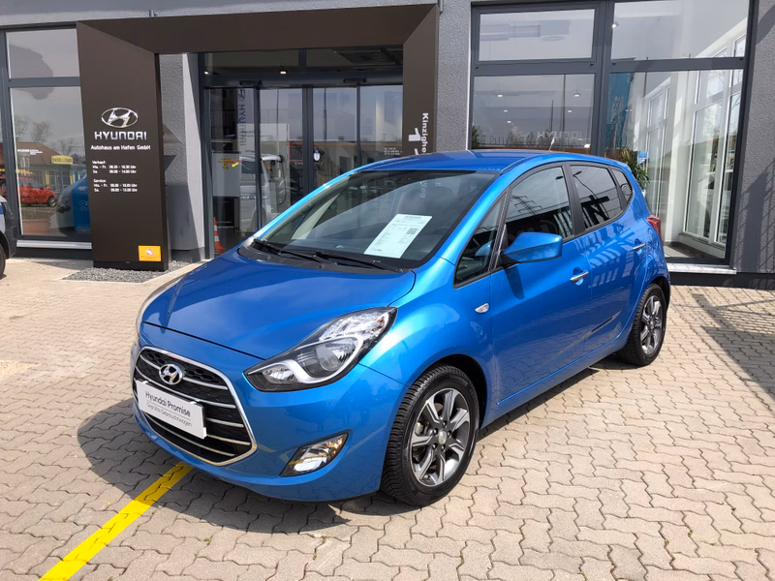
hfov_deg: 63.4
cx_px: 388
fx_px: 627
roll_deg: -0.5
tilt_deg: -9.6
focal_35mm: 28
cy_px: 290
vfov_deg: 49.7
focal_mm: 3.99
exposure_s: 1/1412
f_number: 1.8
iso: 20
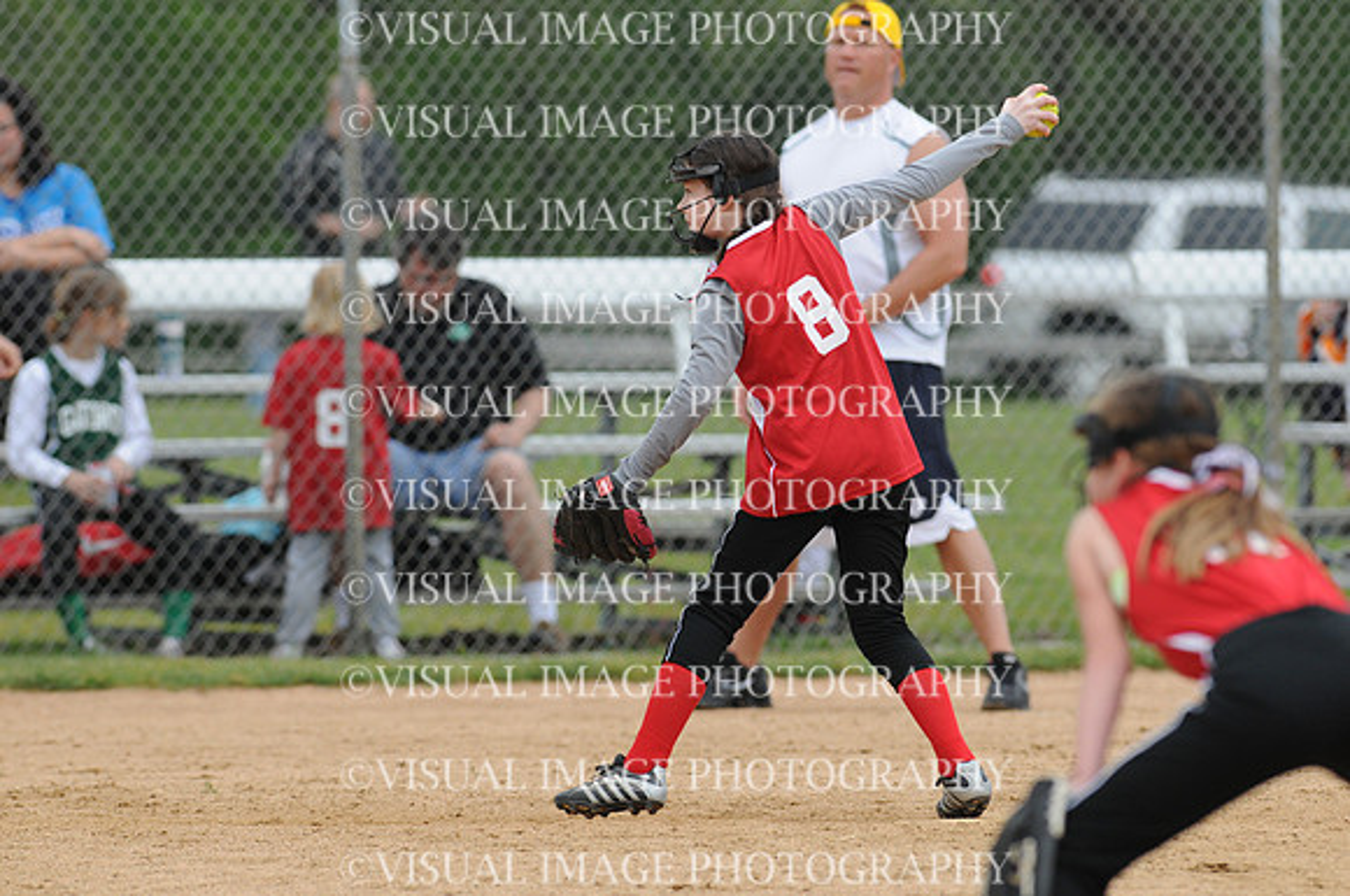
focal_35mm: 450
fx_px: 16851
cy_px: 448
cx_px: 675
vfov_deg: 3.0
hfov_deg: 4.6
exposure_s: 1/3200
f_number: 4.5
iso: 640
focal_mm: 300
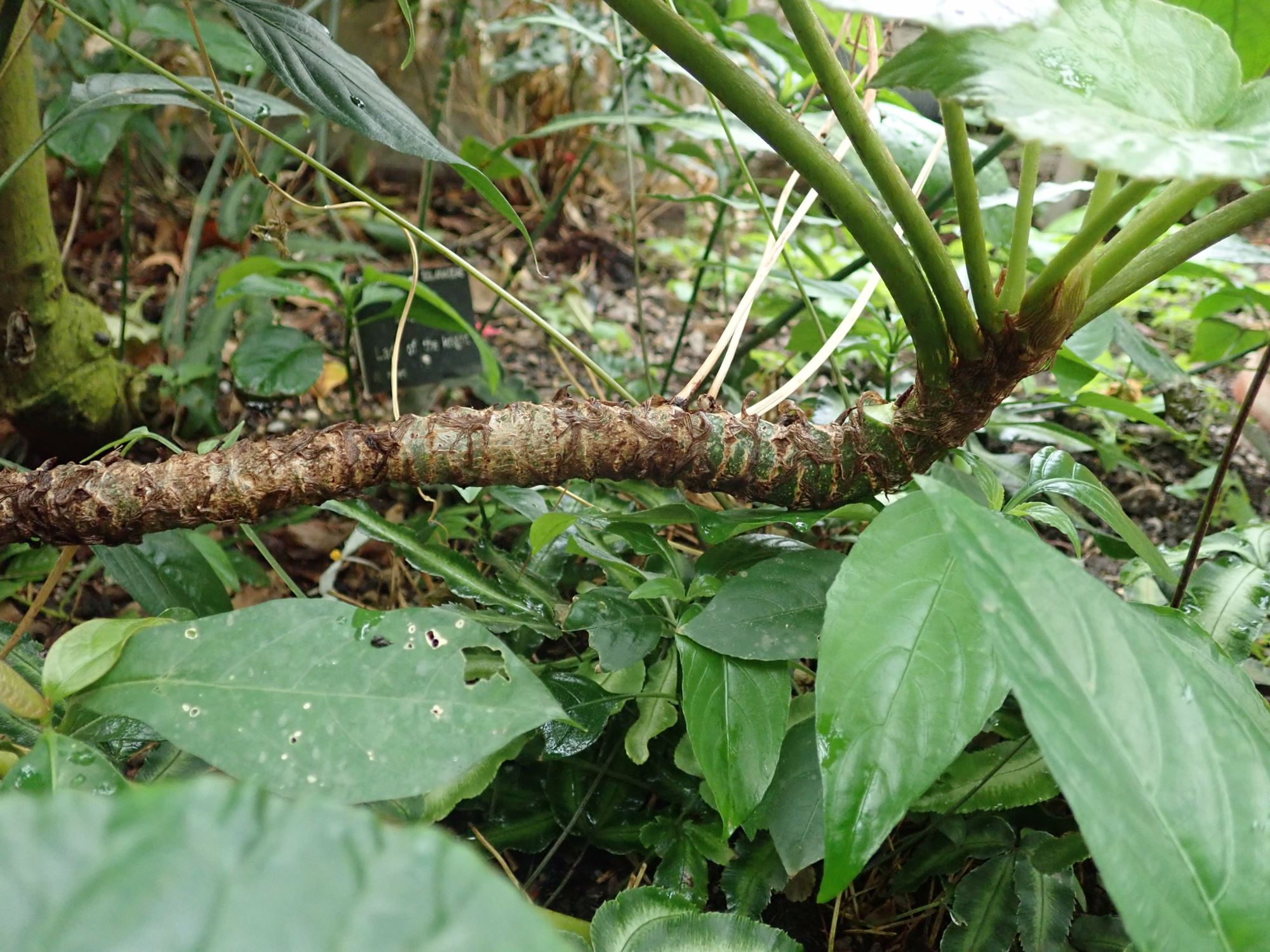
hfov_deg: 60.0
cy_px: 476
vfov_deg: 46.8
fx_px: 1101
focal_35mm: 30
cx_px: 635
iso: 640
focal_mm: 5.5
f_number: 2.3
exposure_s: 1/125
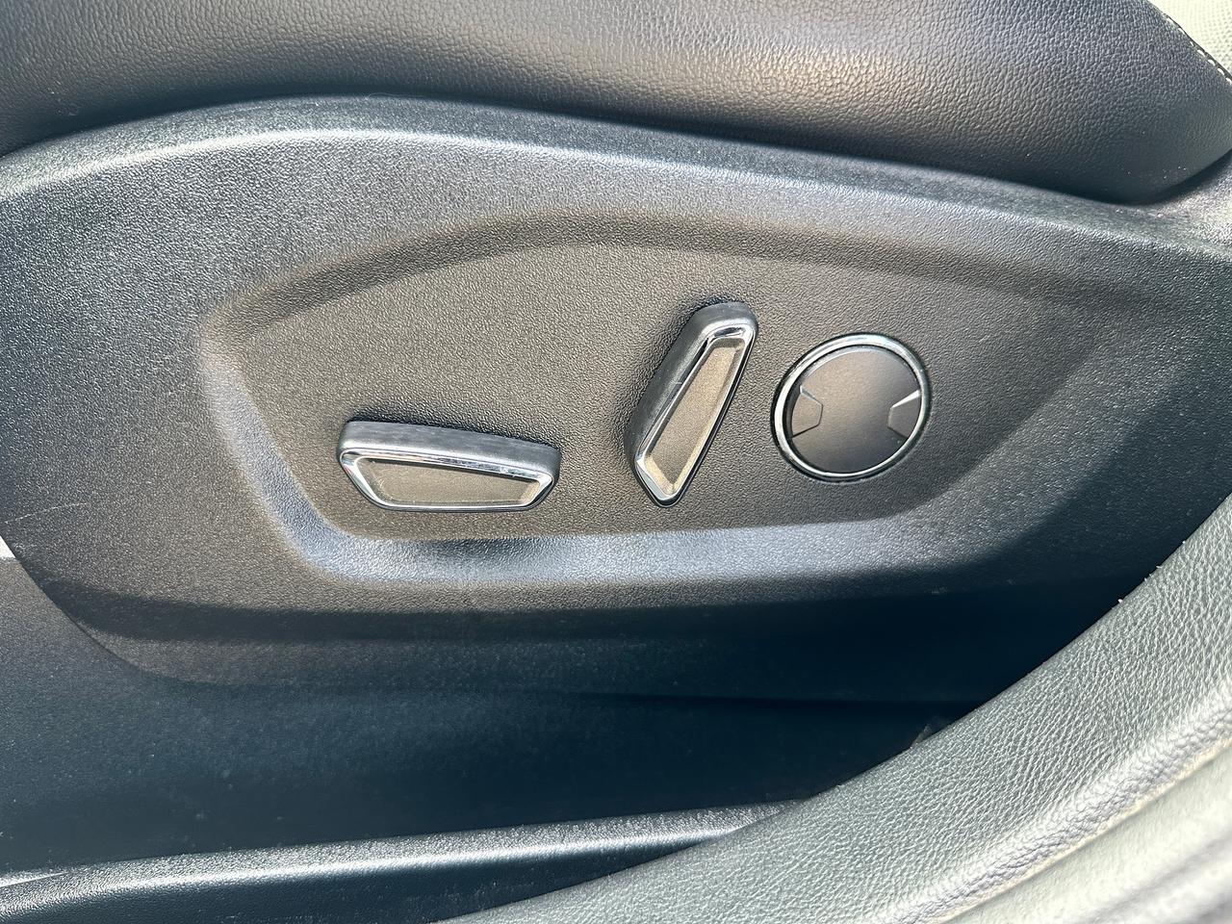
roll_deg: +0.8
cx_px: 616
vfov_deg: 56.8
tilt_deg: -23.2
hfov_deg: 71.6
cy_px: 462
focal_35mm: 24
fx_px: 854
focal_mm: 6.86
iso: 250
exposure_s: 1/103
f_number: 1.78
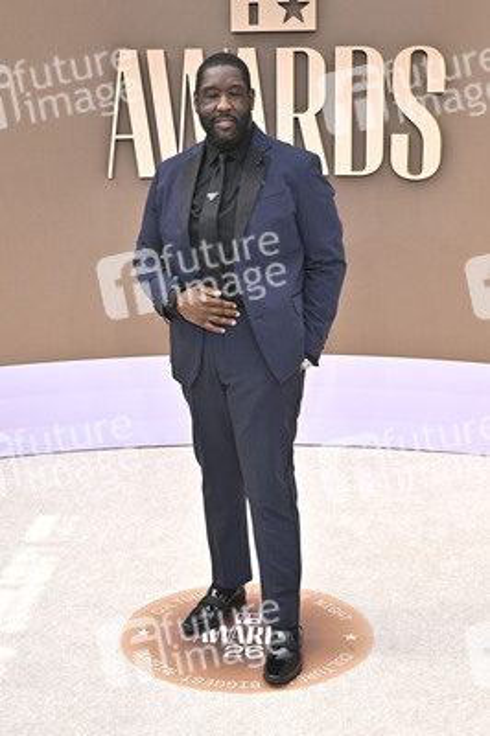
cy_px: 368
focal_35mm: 59
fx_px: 1207
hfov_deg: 23.0
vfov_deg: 34.0
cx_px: 245
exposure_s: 1/320
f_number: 10
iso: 400
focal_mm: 59
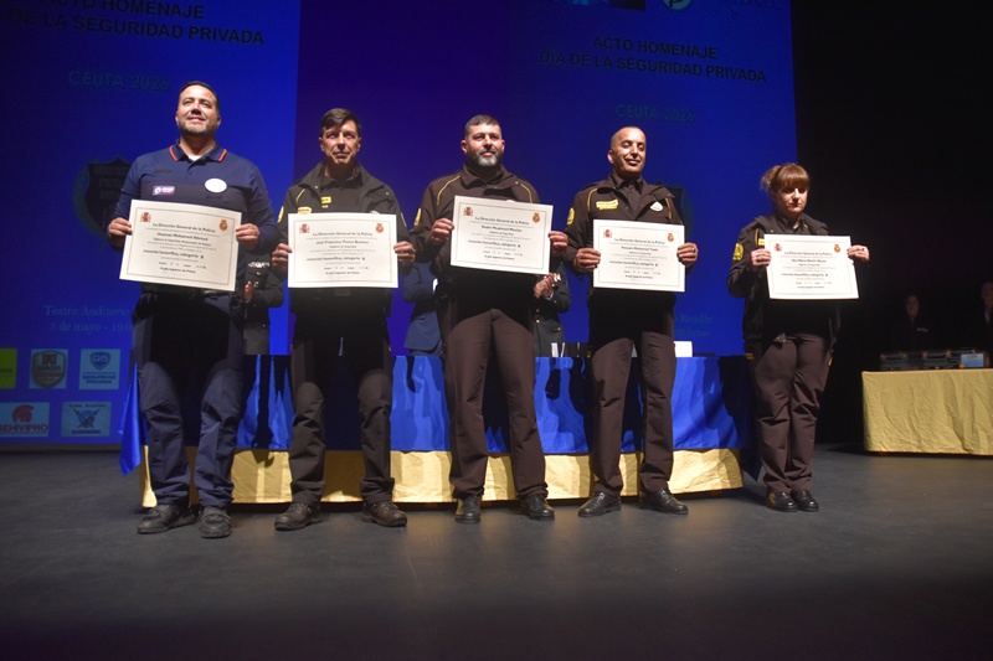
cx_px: 496
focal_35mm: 27
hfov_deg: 67.4
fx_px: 745
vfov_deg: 47.9
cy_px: 330
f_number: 3.5
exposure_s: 1/125
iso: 1100
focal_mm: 18
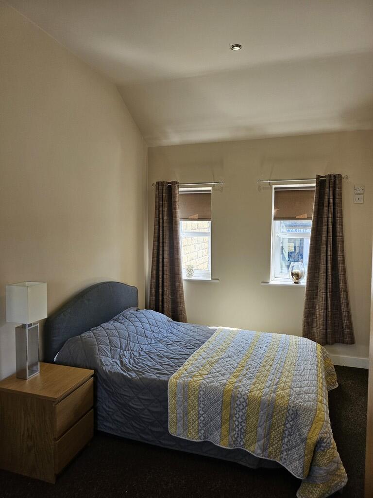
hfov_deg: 56.8
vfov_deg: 71.6
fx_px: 345
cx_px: 186
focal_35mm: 24
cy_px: 249
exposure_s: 1/180
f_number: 1.8
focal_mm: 5
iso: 64
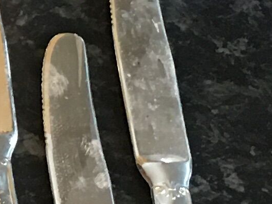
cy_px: -71
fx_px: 1744
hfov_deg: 8.7
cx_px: -162
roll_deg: -1.5
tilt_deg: -41.9
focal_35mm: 222
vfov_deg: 6.6
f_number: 2.2
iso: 100
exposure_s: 1/8
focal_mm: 4.15
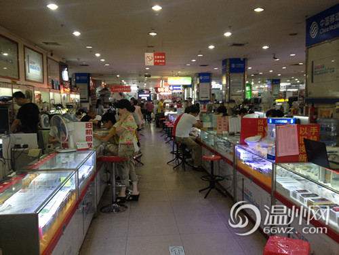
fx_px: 343
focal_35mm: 35
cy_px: 128
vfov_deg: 40.7
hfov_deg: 52.6
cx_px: 170
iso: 64
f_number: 2.4
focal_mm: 4.28
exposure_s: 1/20
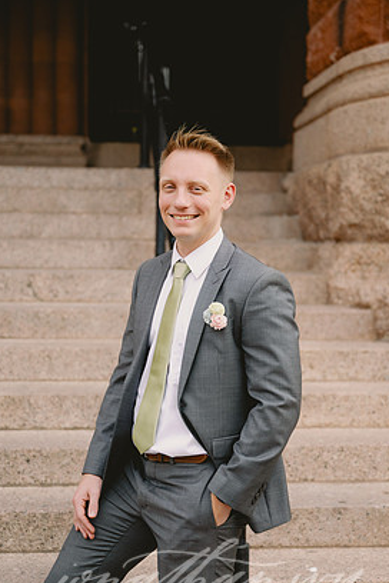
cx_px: 196
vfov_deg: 30.9
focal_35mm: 65
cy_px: 317
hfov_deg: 20.9
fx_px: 1053
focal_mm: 59
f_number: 2.8
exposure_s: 1/1250
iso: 400
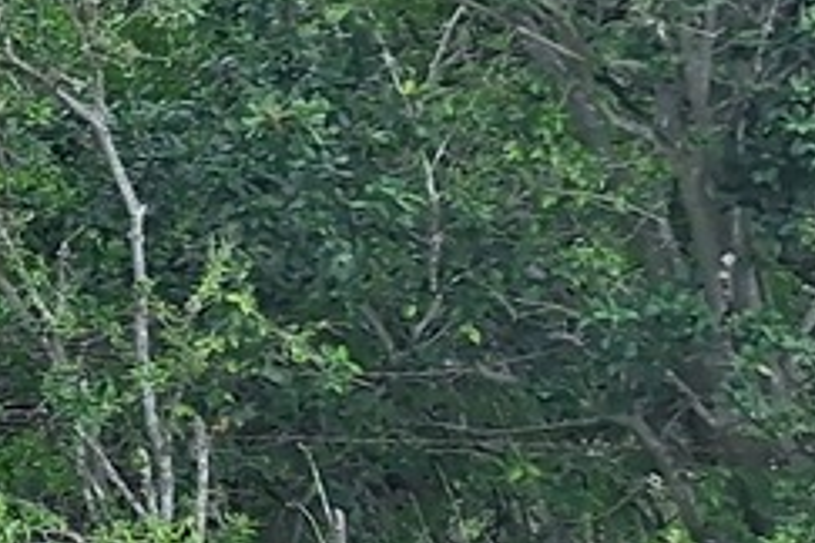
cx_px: -1368
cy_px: 27
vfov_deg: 9.6
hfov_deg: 11.1
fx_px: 3214
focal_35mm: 142
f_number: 1.8
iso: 40
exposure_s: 1/2160
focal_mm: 5.54
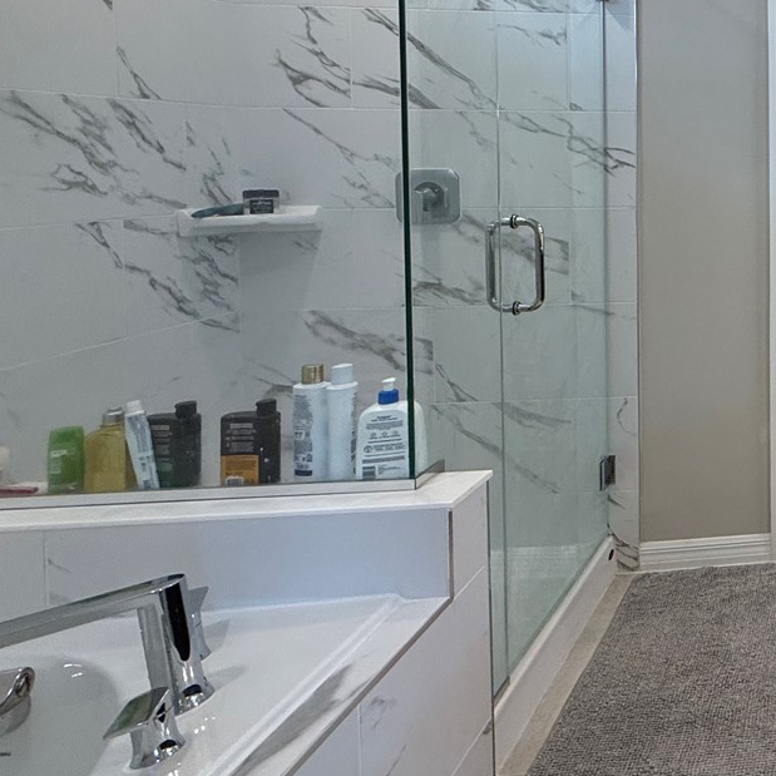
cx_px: 985
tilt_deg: -2.1
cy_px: 183
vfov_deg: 48.9
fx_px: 812
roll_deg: -0.4
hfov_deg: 36.1
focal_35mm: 32
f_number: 2.2
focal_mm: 2.22
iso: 125
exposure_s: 1/120
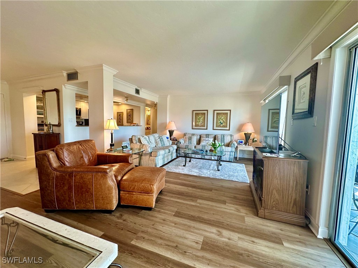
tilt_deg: -5.2
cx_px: 179
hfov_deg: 102.1
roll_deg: -1.7
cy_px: 134
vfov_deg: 85.7
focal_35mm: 14
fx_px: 145
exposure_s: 1/120
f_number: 2.2
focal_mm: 2.22
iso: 160
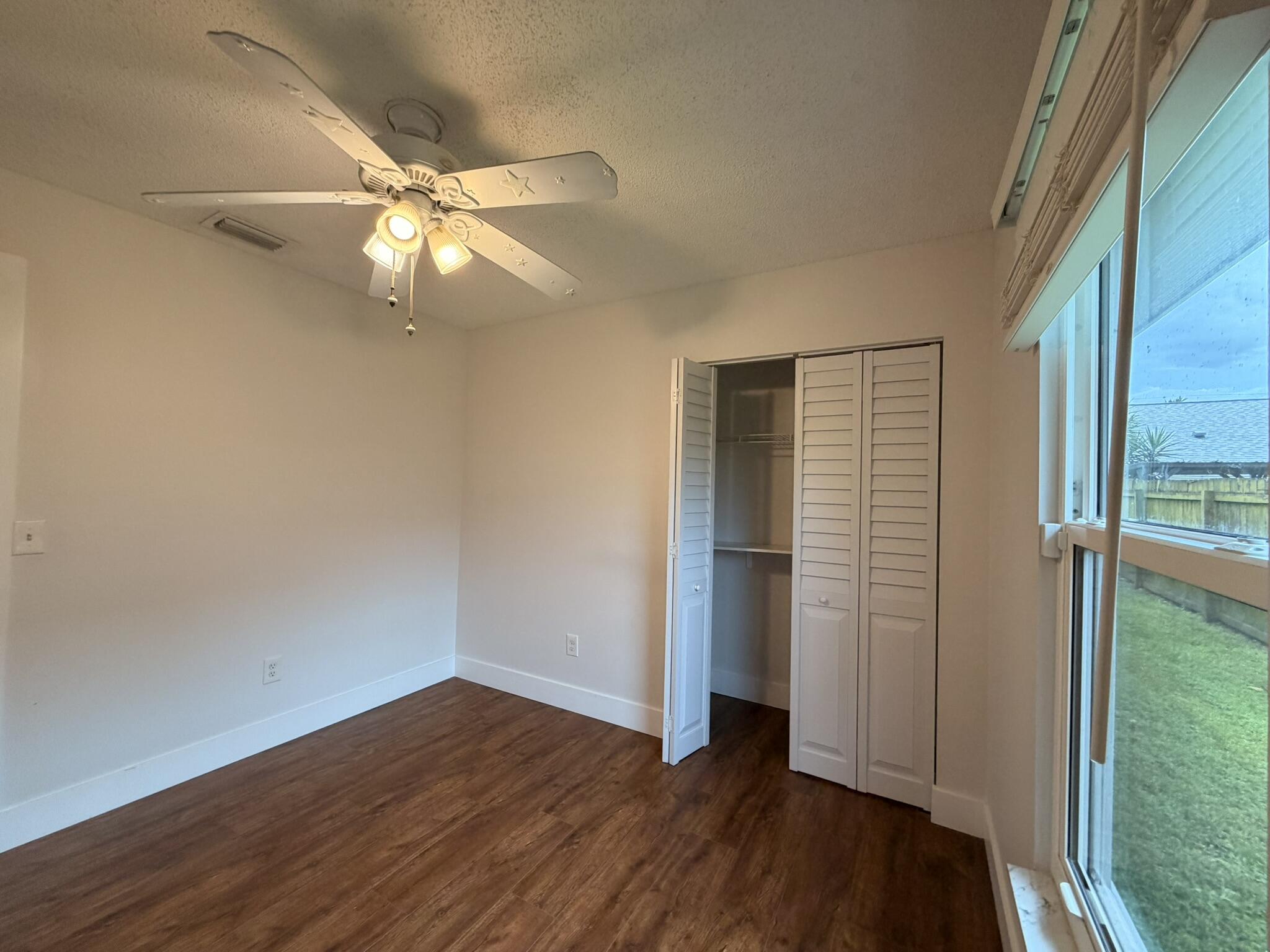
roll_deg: -0.9
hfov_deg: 102.1
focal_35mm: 14
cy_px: 476
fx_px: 514
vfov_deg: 85.7
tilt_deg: +1.2
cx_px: 635
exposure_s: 1/120
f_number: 2.2
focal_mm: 2.22
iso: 250
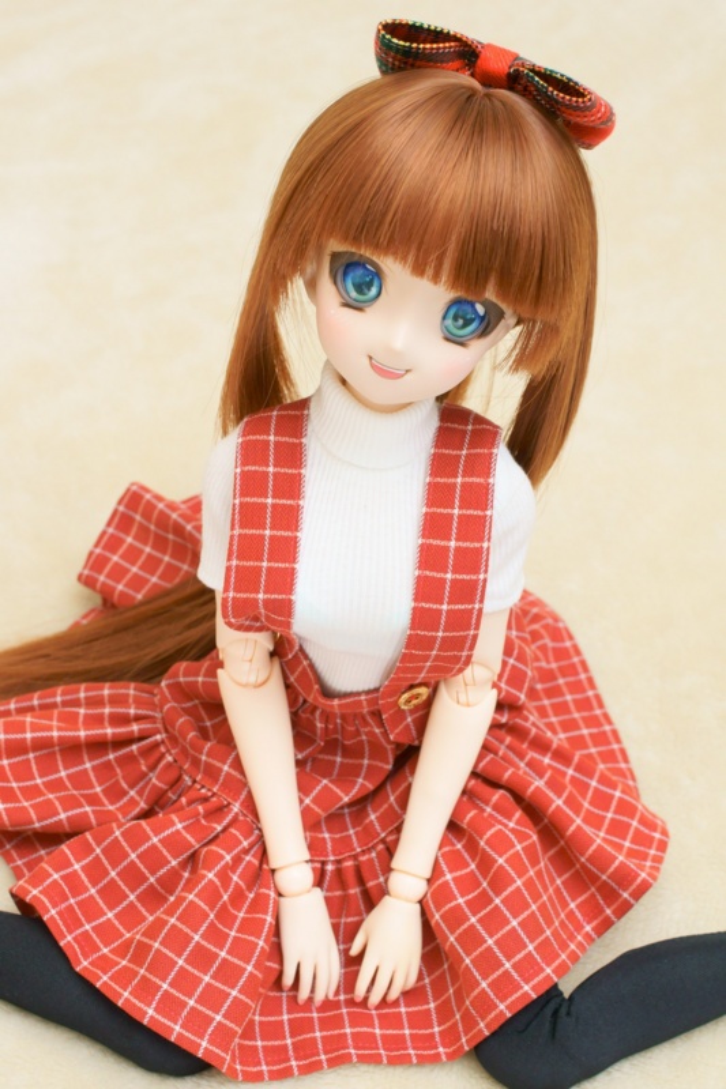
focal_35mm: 52
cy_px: 544
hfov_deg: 25.7
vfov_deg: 37.9
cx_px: 363
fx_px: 1589
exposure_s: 1/80
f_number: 8
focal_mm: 35
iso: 400
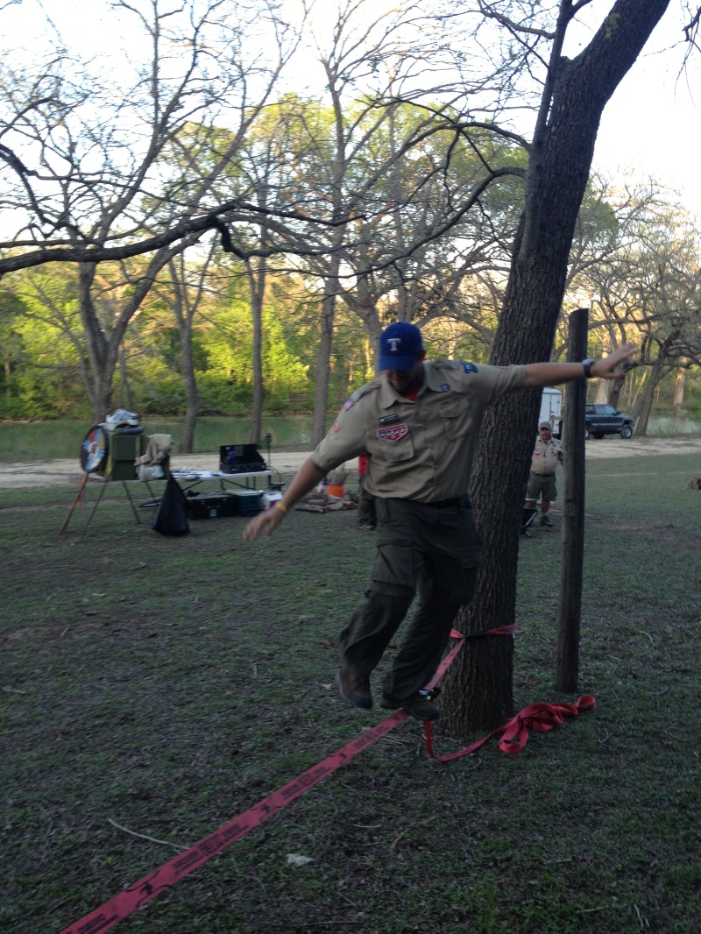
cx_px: 350
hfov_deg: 40.7
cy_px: 467
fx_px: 945
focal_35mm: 35
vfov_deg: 52.6
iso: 50
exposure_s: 1/120
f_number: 2.4
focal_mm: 4.28
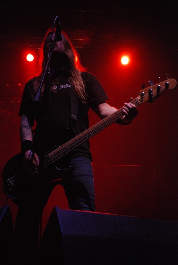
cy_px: 132
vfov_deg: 33.4
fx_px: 443
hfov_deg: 22.7
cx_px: 89
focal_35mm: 60
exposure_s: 1/60
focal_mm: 40
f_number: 4.5
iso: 1600
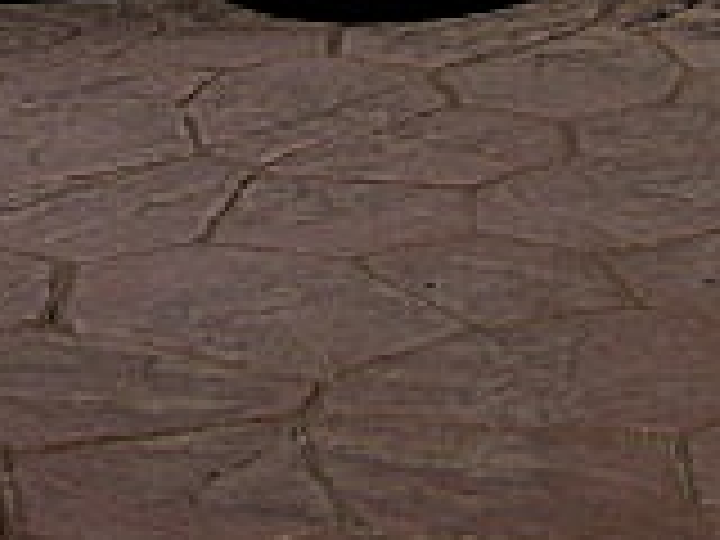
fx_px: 2995
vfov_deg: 9.7
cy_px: -508
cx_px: 765
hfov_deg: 13.5
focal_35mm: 144
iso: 50
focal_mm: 6.3
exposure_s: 1/250
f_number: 7.9
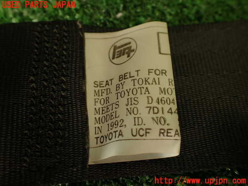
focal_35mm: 32
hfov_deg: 56.8
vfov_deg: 44.2
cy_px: 93
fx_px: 229
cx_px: 124
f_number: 2.4
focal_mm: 5.79
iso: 100
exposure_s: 1/60
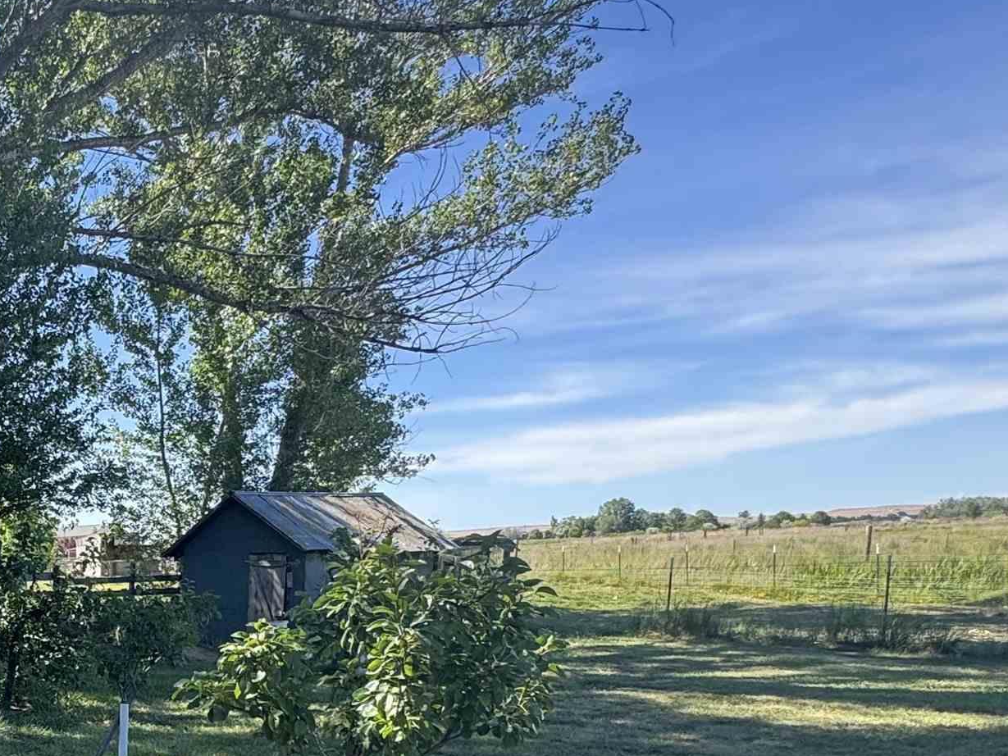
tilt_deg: -8.1
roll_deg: +2.0
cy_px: 700
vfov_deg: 37.6
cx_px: -87
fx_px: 1019
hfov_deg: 42.2
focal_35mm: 35
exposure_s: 1/412
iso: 40
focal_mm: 2.22
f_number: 2.2
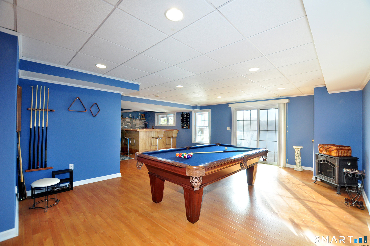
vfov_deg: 77.2
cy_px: 123
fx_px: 154
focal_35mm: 15
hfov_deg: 100.5
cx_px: 185
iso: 640
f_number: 5
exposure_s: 1/50
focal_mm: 10
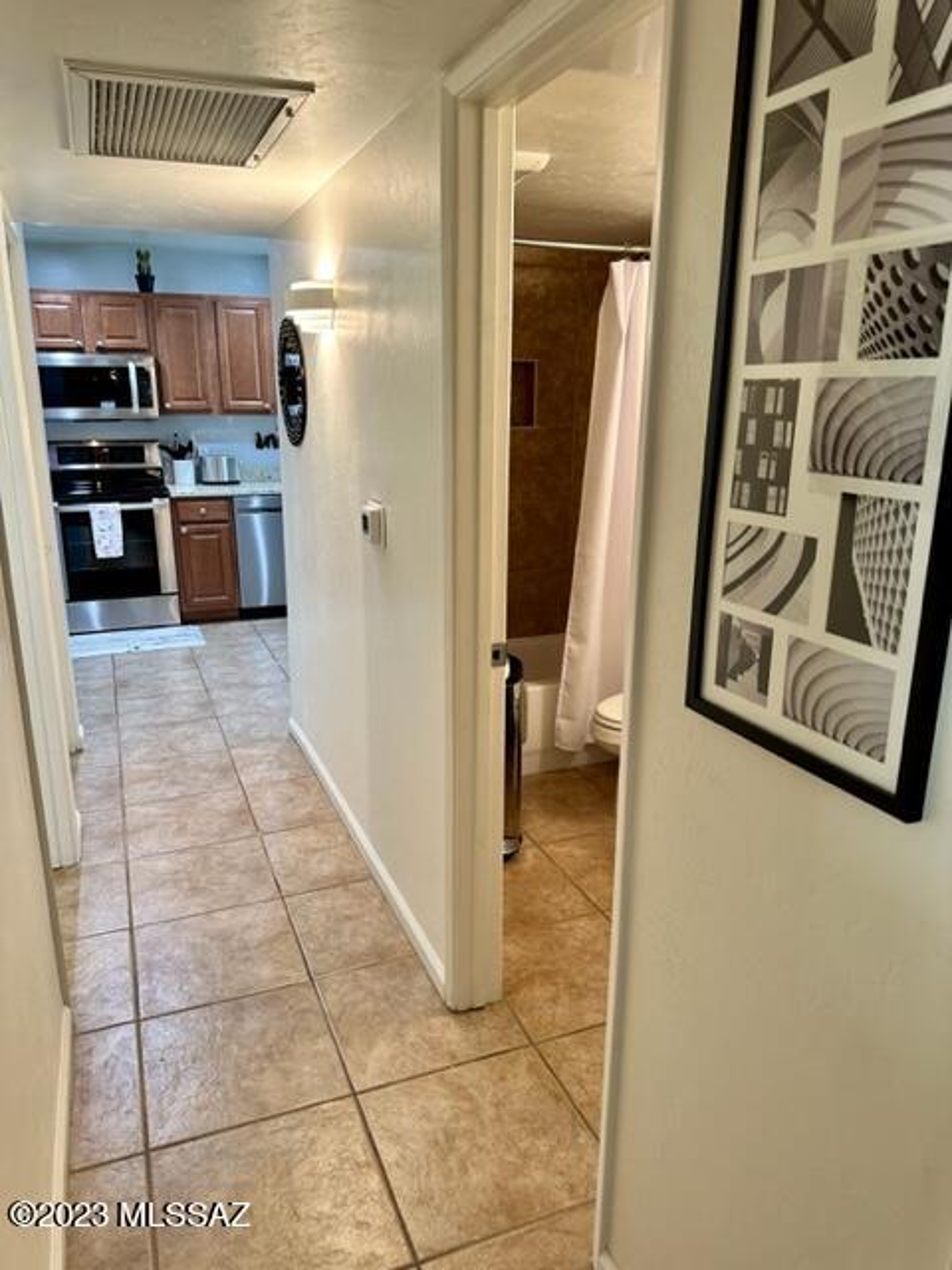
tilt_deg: -14.8
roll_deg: +0.6
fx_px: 880
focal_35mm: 24
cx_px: 476
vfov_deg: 71.6
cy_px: 635
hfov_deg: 56.8
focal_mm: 6.86
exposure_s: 1/60
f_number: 1.78
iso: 160
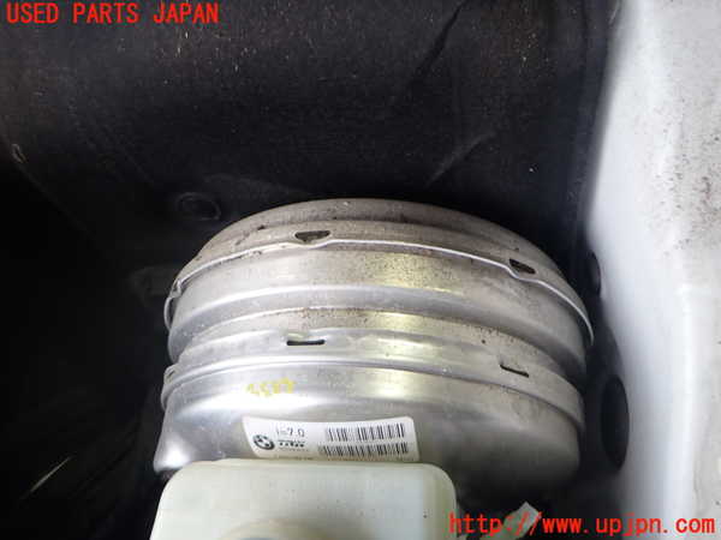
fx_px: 521
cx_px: 360
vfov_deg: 54.9
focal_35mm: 25
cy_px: 270
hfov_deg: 69.4
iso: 200
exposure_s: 1/100
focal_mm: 4.5
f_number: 2
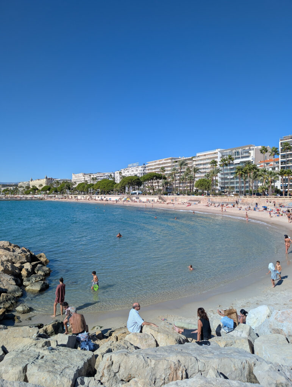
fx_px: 269
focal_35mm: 24
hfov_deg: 56.9
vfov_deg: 71.5
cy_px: 194
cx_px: 146
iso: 19
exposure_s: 1/1572
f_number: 1.68
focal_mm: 6.9
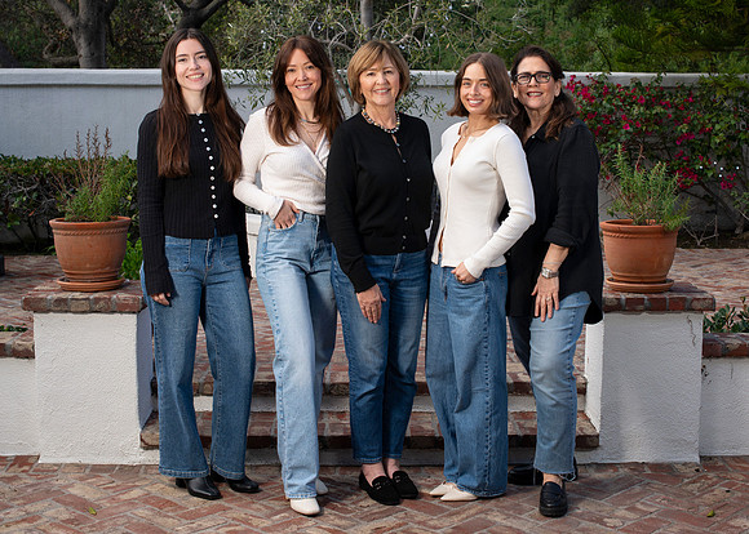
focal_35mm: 60
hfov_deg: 32.5
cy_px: 252
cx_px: 382
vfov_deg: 23.5
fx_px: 1285
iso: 250
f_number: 7.1
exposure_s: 1/200
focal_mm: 50
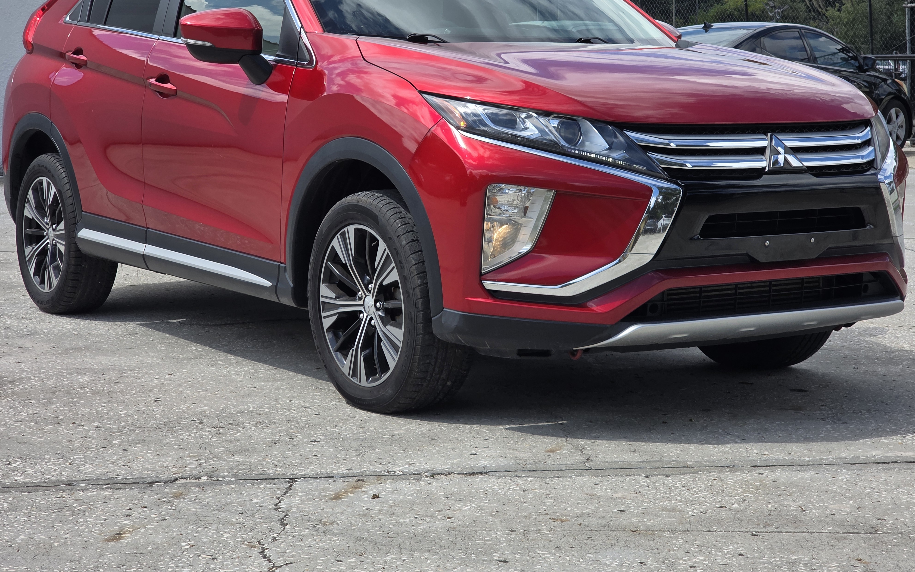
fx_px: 1845
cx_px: 458
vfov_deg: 17.6
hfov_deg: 27.8
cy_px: 227
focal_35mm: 74
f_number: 2.4
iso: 50
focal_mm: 7.9
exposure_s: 1/1864
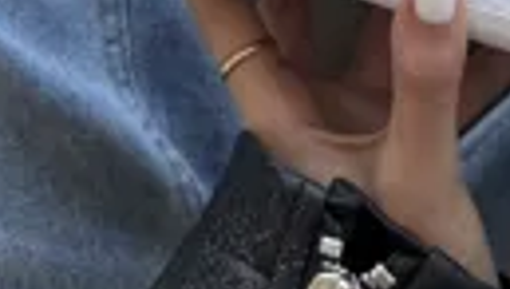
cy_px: -261
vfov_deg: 11.5
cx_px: 435
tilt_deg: -82.5
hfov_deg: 21.6
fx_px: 1314
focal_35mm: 97
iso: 64
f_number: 1.78
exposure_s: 1/121
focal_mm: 6.76
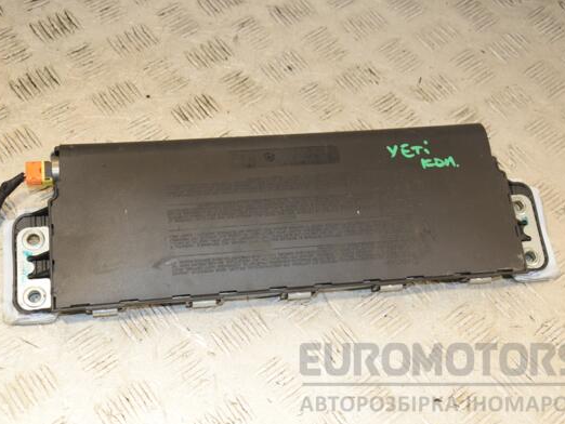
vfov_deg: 27.5
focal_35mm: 53
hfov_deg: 36.2
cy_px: 215
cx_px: 279
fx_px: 865
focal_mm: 32
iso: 800
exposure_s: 1/200
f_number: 6.3
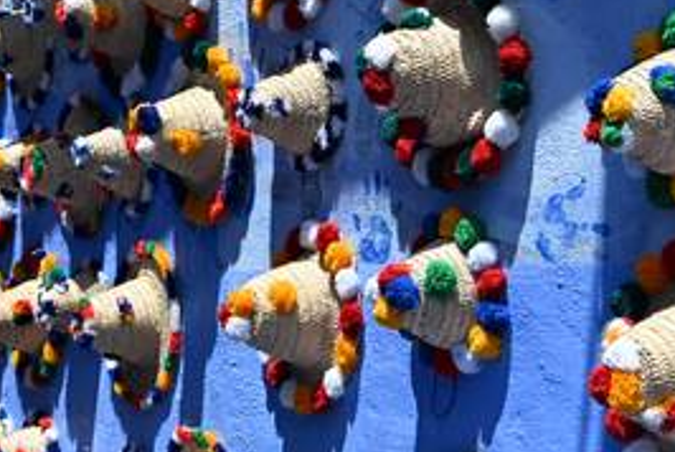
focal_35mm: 73
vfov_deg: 18.7
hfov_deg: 27.2
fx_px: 1370
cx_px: 520
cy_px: 251
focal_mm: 18
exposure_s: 1/400
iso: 100
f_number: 7.1
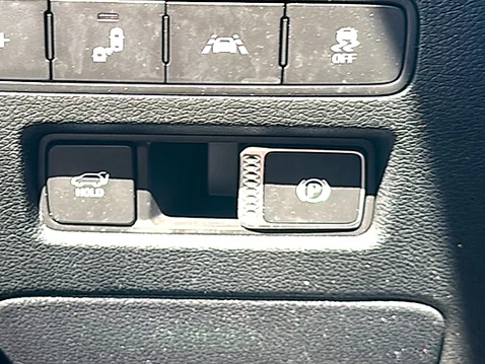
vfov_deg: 24.2
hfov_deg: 31.8
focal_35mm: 60
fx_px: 841
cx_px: 141
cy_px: 99
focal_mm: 6.86
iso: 50
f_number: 1.78
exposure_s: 1/48
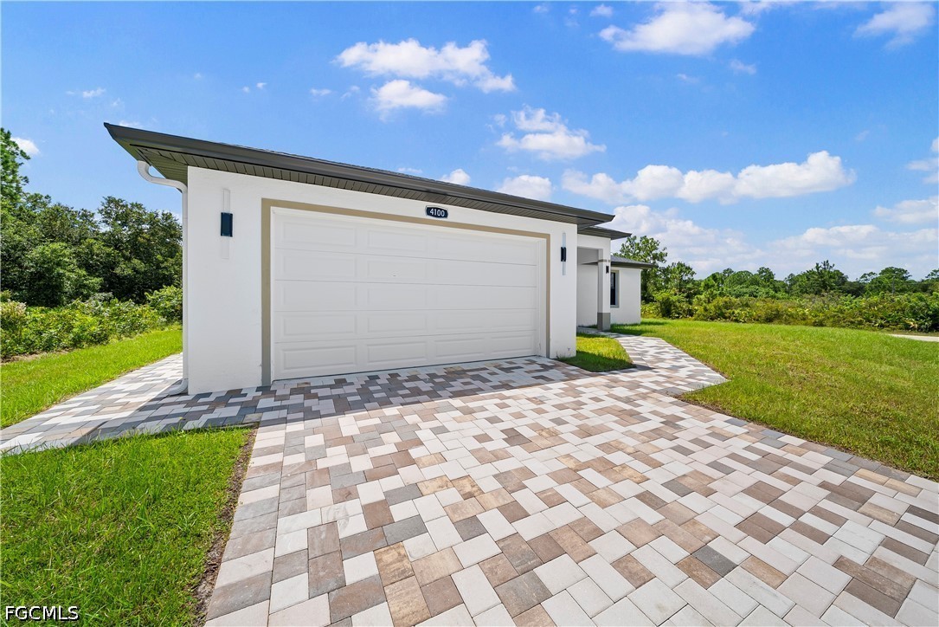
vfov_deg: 90.0
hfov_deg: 112.6
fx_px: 313
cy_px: 314
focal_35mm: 12
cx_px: 470
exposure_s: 1/200
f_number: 9
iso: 200
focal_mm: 12
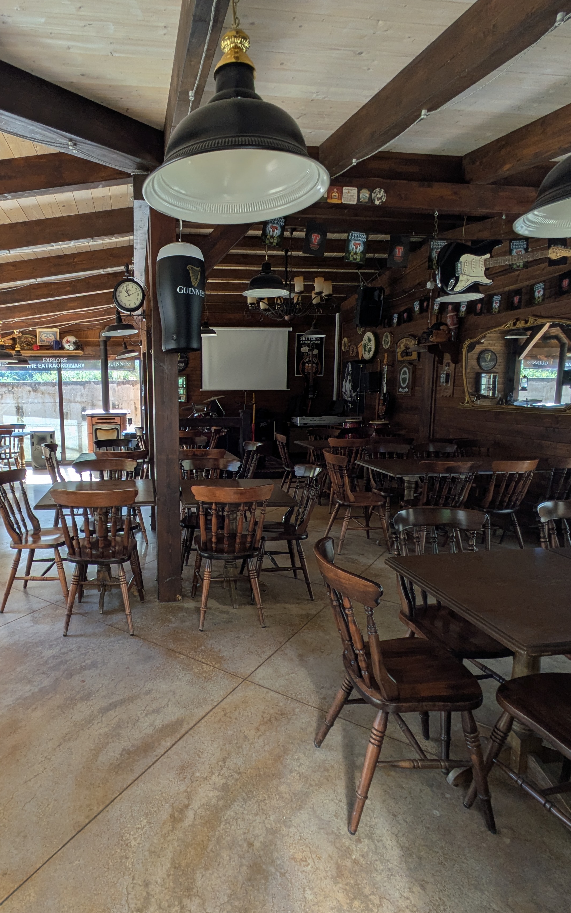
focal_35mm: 20
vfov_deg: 85.1
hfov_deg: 58.3
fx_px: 498
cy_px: 460
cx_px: 191
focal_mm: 1.83
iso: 41
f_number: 2.2
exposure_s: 1/119
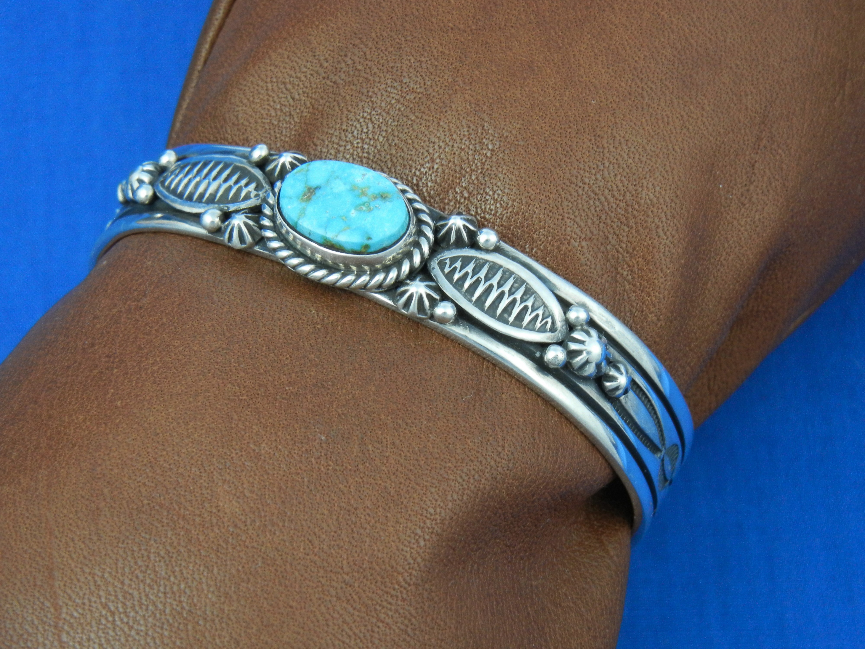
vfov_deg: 14.5
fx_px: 2549
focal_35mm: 102
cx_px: 432
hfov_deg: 19.3
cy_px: 324
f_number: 4.5
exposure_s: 1/11.4
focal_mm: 18.3
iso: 400
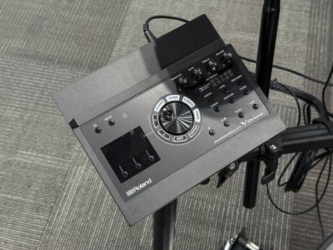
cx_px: 166
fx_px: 462
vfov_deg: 30.3
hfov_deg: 39.7
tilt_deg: -55.9
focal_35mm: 48
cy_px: 125
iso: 125
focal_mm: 6.76
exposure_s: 1/60
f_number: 1.78
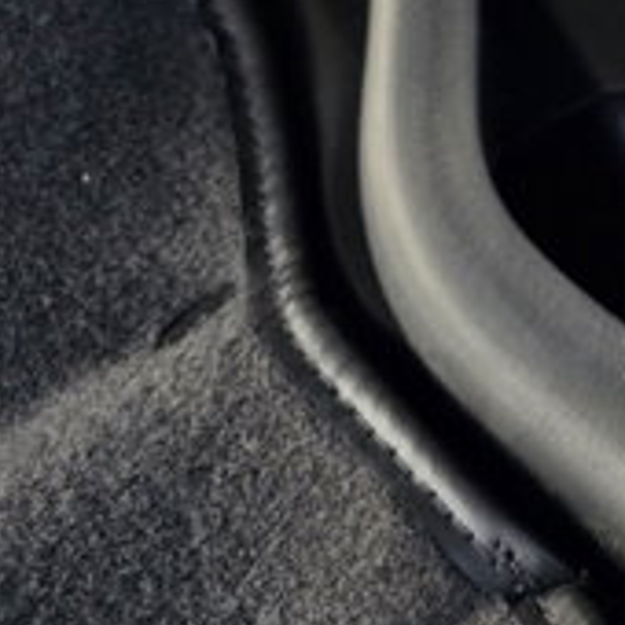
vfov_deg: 17.5
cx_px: 1294
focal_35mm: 92
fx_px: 1879
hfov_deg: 15.0
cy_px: -235
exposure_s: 1/180
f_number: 1.7
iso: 32
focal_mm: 6.3
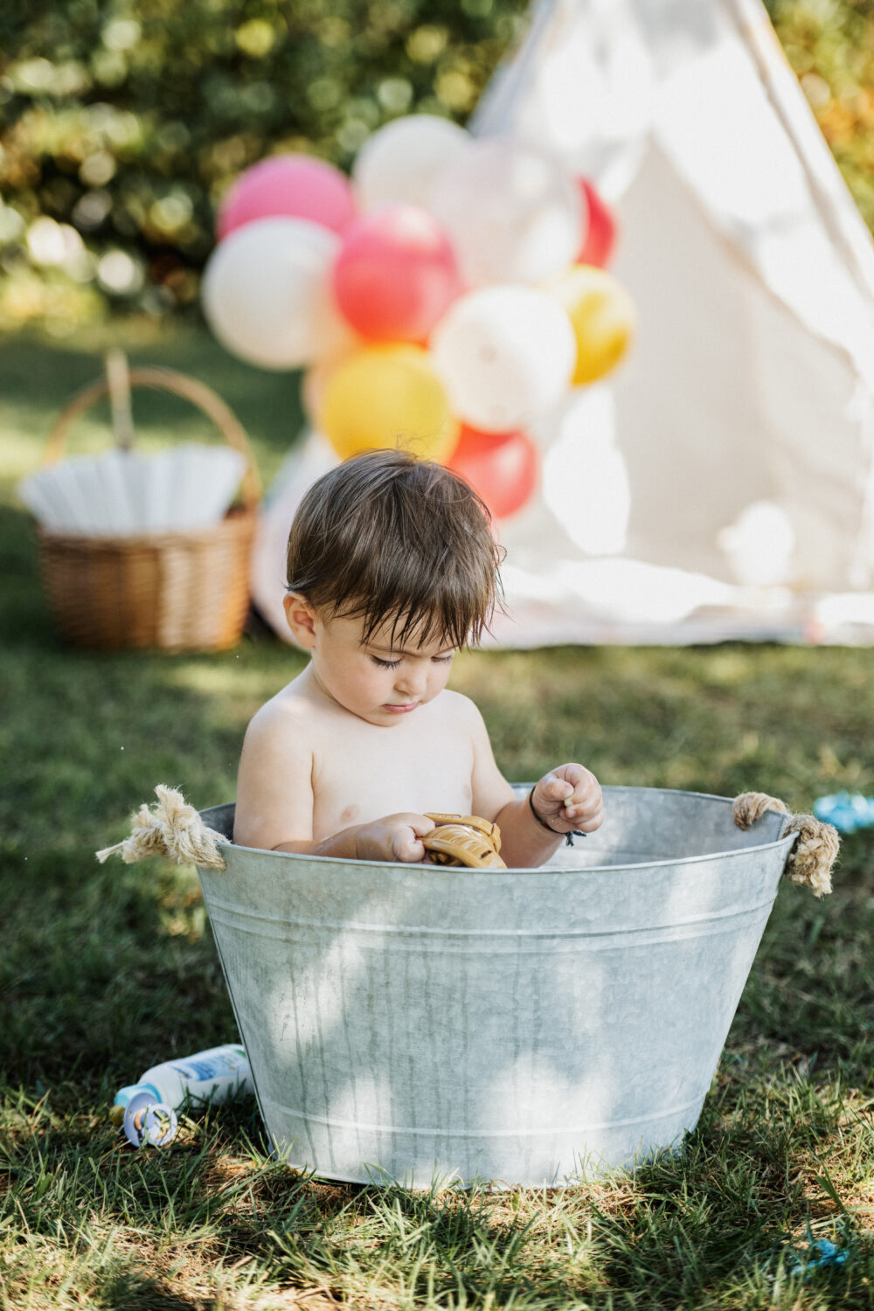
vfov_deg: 20.0
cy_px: 656
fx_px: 3714
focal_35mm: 102
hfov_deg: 13.4
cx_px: 437
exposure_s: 1/1600
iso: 500
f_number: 2.8
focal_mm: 102
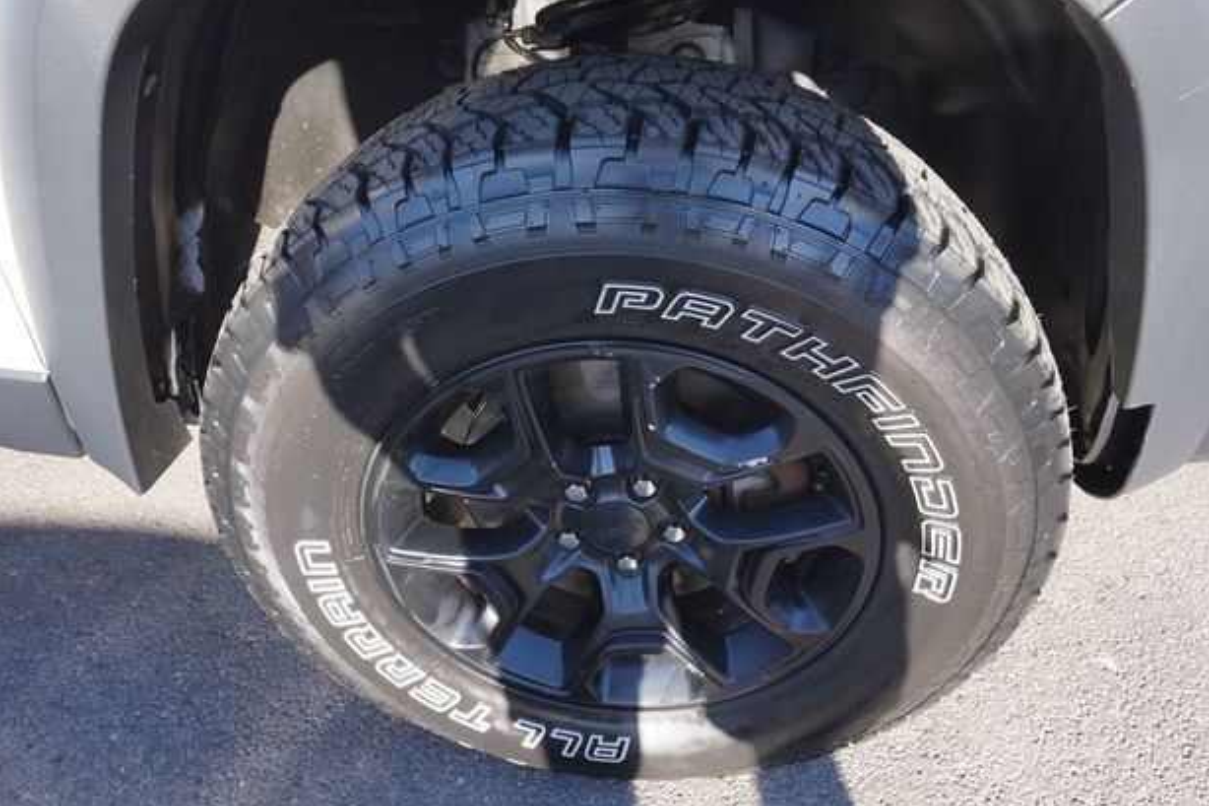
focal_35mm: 25
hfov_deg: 71.5
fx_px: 839
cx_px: 581
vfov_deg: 51.3
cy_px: 412
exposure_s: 1/80
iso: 100
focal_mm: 16
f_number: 5
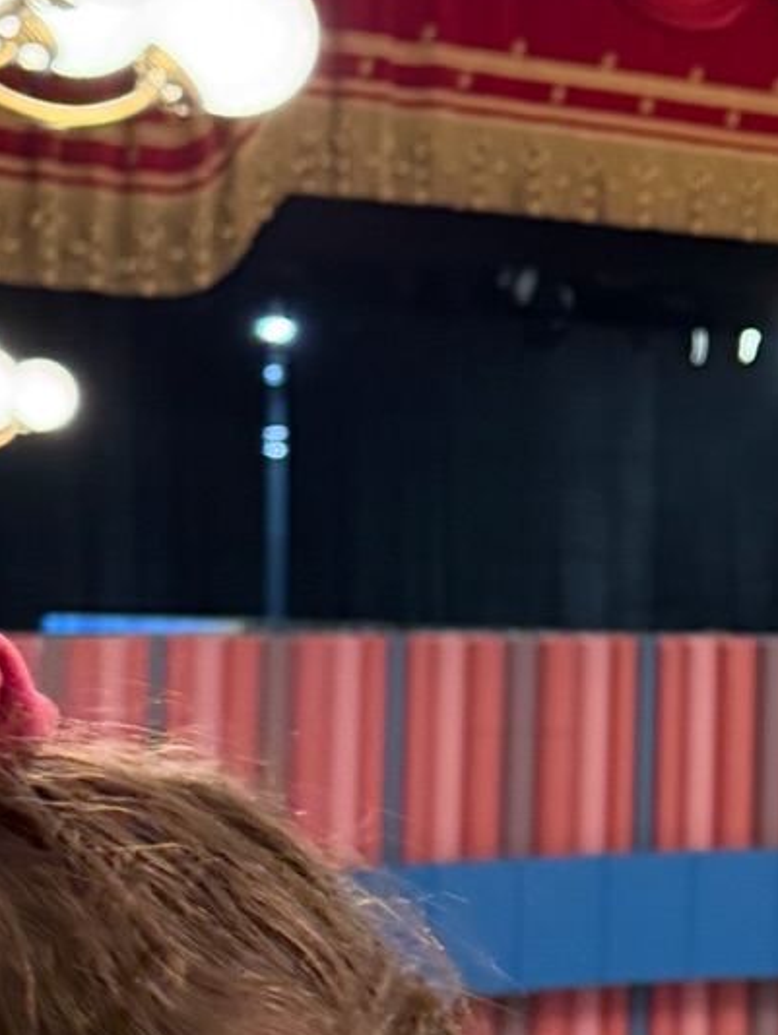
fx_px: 2755
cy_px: 533
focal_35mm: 92
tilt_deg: +3.3
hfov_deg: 15.3
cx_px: 1036
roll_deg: -0.2
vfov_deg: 21.3
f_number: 1.78
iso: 640
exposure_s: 1/33
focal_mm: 6.76
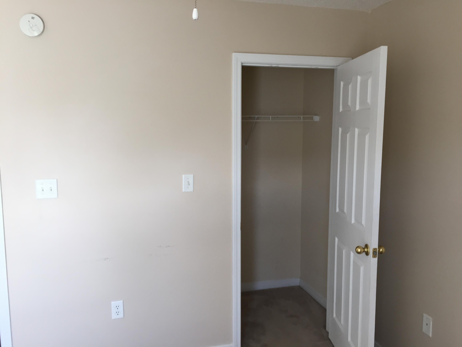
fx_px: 387
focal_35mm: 29
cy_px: 174
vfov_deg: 48.2
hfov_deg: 61.7
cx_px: 231
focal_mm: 4.15
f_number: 2.2
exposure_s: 1/40
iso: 32
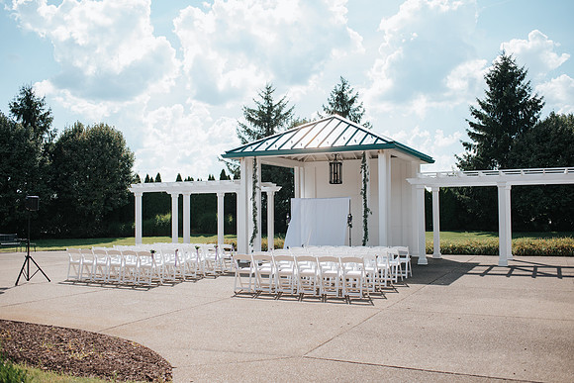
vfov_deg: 37.9
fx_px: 558
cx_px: 287
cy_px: 192
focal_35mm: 35
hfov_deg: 54.4
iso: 100
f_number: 3.2
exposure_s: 1/1250
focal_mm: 35
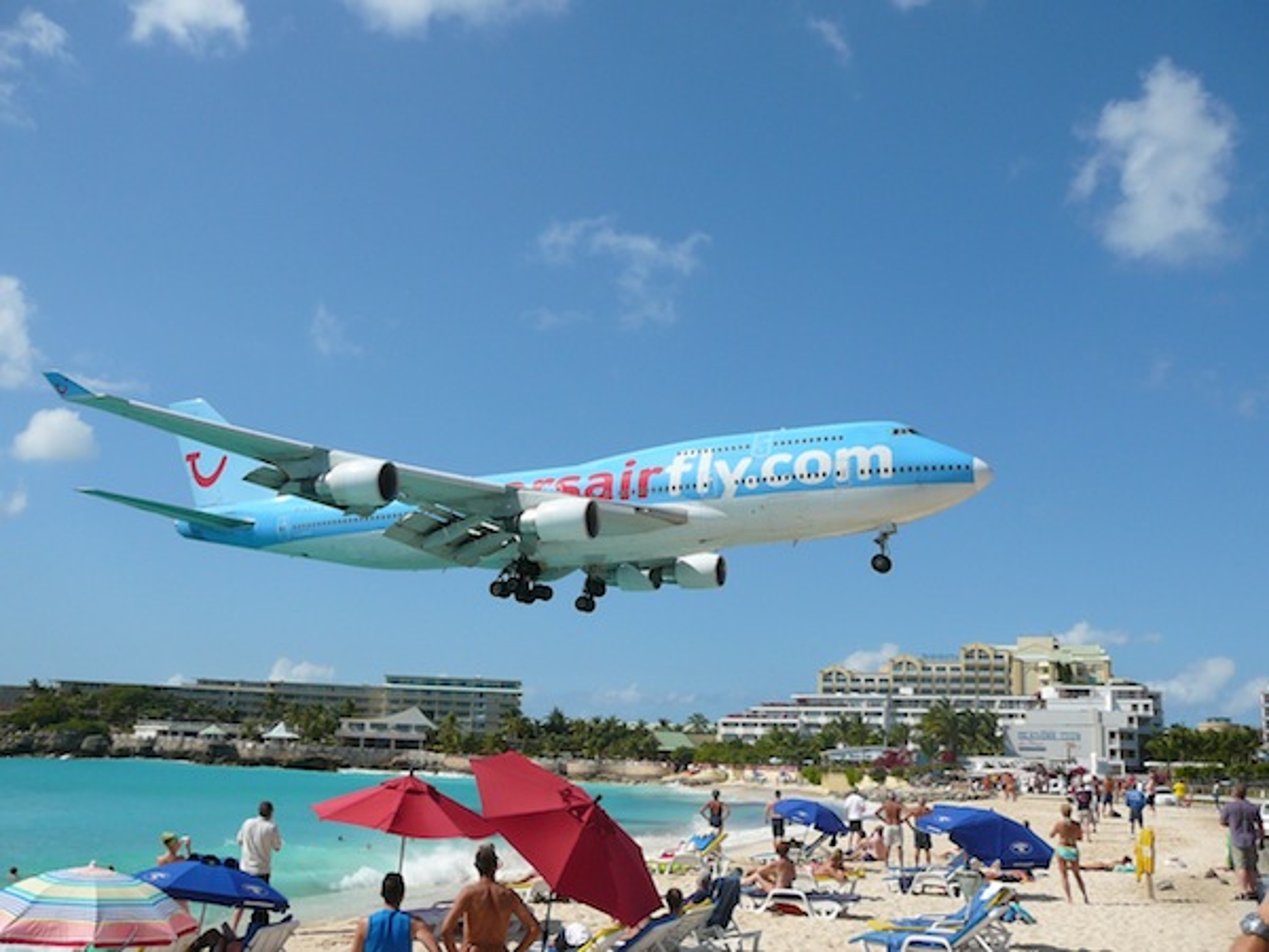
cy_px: 476
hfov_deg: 52.6
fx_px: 1283
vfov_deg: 40.7
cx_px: 634
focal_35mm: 35
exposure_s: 1/800
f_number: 5
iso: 80
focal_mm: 5.2
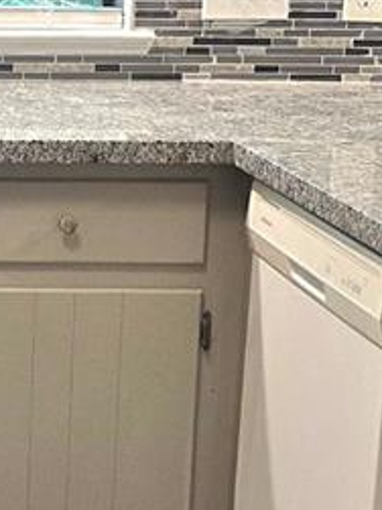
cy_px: 158
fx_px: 2076
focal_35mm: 141
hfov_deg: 9.9
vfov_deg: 14.0
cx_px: -333
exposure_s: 1/120
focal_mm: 6.3
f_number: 1.7
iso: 250
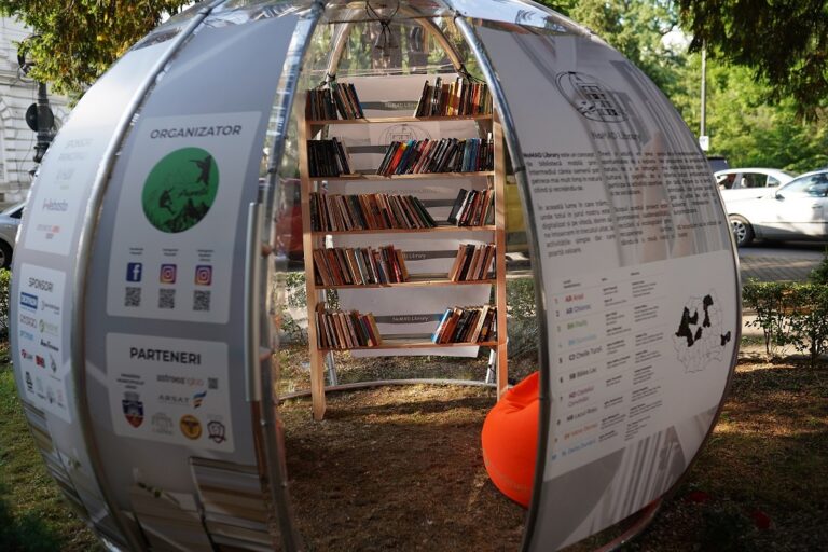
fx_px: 805
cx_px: 414
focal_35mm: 35
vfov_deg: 37.9
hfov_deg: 54.4
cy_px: 276
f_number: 2.5
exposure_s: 1/500
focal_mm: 35
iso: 100
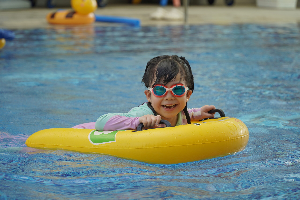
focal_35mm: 142
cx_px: 150
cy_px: 100
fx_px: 1187
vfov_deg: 9.6
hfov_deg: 14.4
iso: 100
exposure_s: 1/250
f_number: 4.5
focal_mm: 95
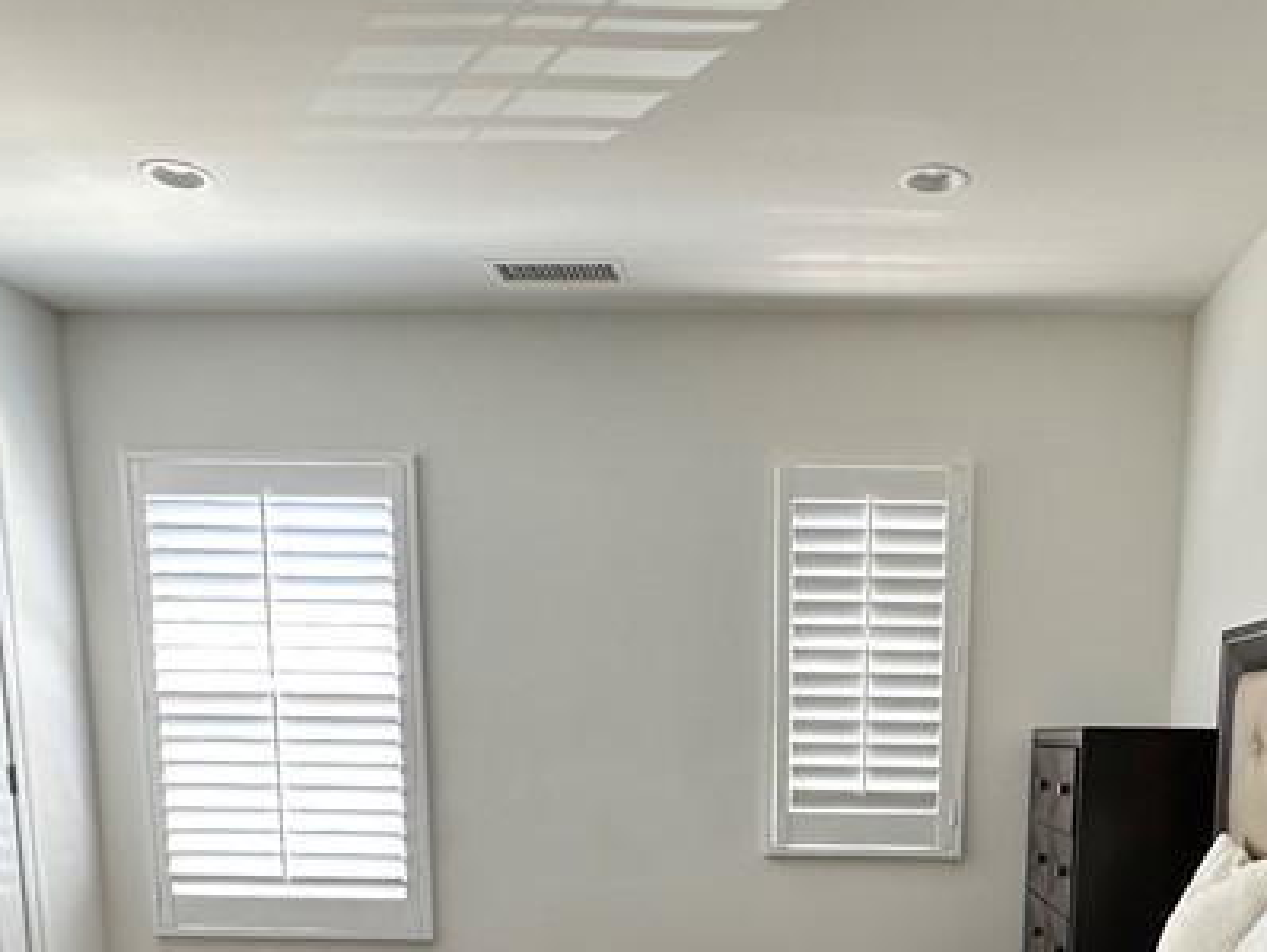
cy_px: 977
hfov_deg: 50.6
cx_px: 815
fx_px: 1318
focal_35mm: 36
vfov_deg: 35.4
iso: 125
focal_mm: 2.22
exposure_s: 1/99
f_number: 2.2
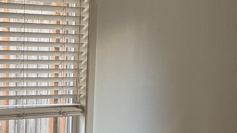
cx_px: 92
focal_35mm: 103
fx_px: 647
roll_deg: -2.6
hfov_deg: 20.7
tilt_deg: -12.9
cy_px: 146
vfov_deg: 11.6
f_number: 1.78
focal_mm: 6.76
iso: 250
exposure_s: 1/120
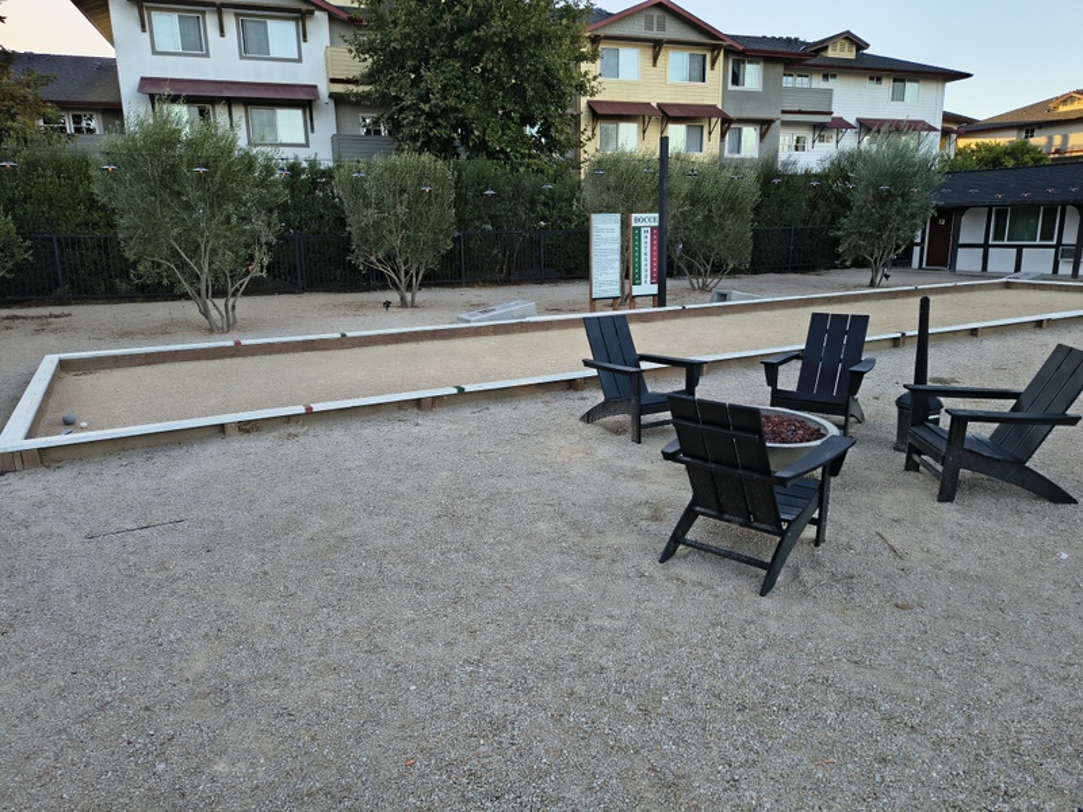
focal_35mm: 24
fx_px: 751
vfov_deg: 56.8
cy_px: 406
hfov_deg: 71.6
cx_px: 542
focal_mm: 5.56
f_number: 1.8
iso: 100
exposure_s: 1/350
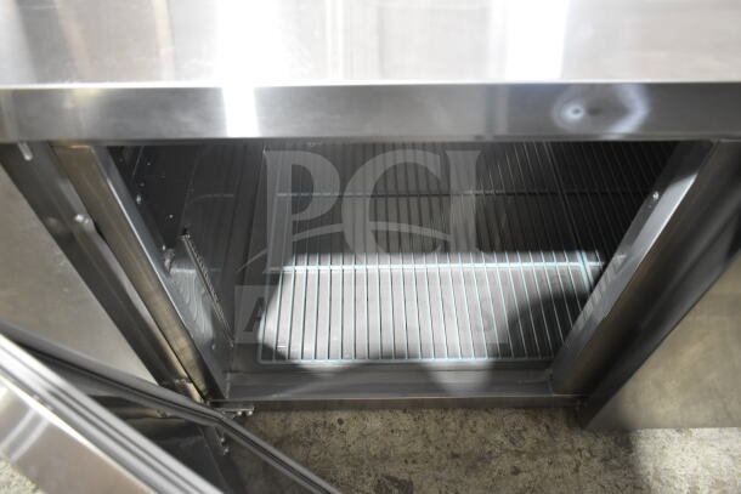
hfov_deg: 67.4
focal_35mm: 27
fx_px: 556
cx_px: 370
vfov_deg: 48.0
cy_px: 247
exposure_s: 1/50
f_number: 3.5
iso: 1600
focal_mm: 18
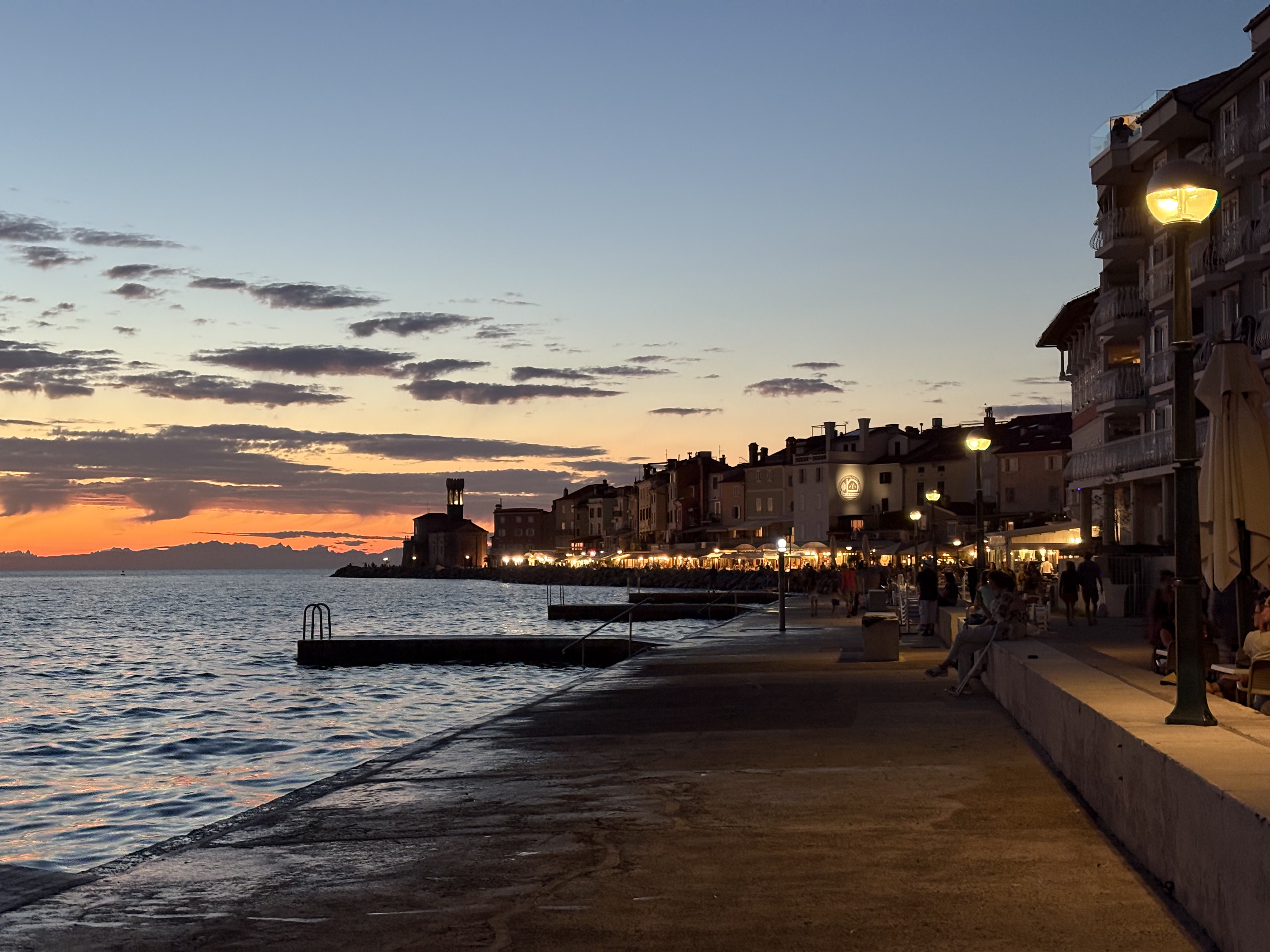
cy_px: 476
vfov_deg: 28.0
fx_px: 1908
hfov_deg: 36.8
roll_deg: +0.3
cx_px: 635
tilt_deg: +3.0
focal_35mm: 52
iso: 250
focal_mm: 5.96
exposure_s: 1/25
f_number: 1.6
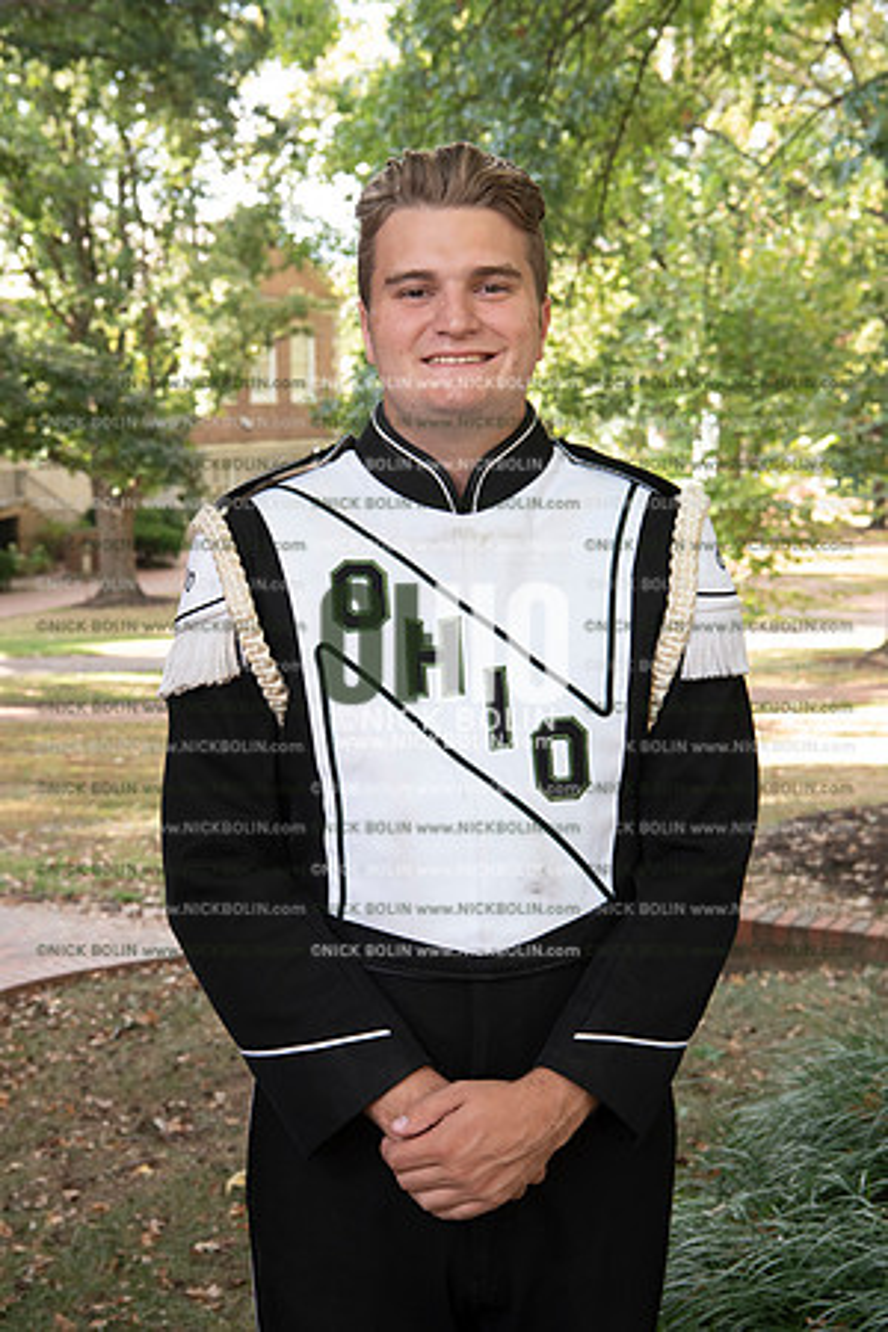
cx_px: 444
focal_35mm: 55
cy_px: 666
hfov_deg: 24.6
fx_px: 2035
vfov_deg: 36.2
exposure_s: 1/100
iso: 800
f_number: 8
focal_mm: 55
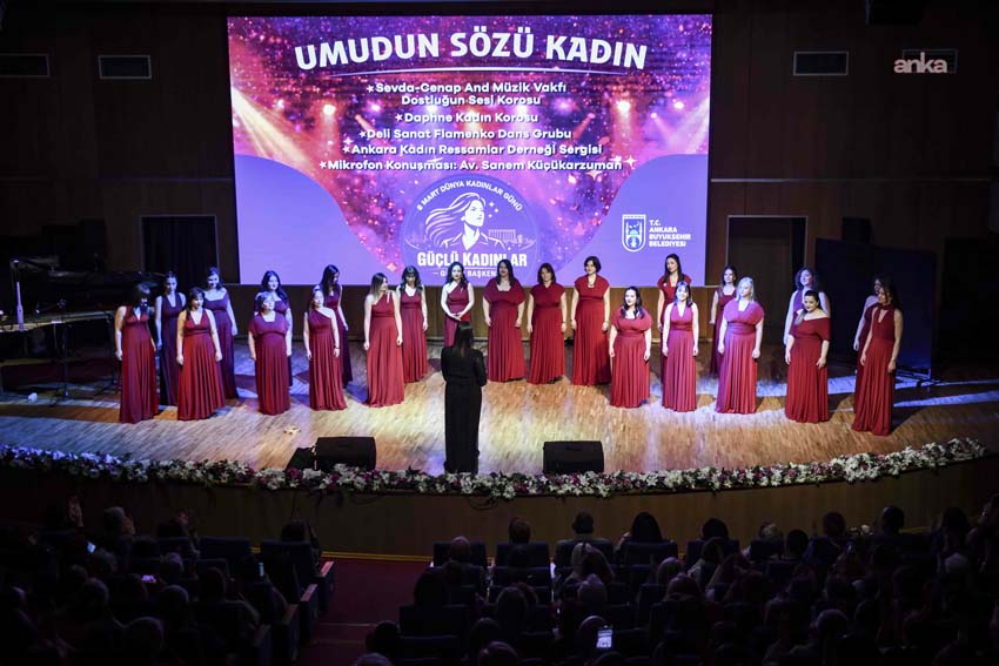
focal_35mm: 44
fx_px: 1221
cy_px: 333
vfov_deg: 30.5
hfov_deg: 44.5
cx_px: 500
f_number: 3.2
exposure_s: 1/160
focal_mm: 44
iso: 500
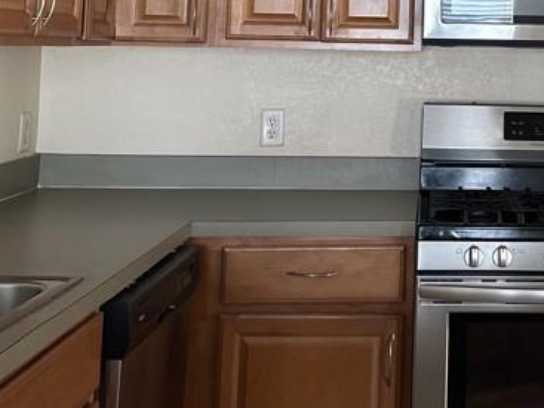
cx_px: 494
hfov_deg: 27.9
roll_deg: -1.0
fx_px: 1053
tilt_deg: +5.5
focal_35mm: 67
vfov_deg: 20.7
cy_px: -55
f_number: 1.78
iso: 640
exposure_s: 1/60
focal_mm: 6.86
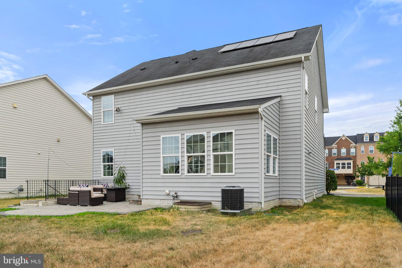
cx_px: 201
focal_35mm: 27
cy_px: 134
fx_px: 301
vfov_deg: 47.9
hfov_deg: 67.4
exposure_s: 1/1000
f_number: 8
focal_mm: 18
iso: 800
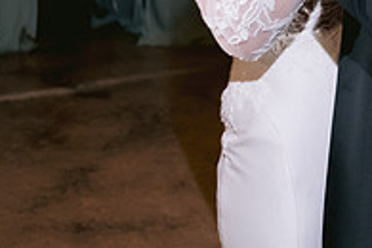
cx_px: 496
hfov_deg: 18.2
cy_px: -119
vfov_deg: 12.5
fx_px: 1075
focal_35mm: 104
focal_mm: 35
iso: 1600
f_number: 3.2
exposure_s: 1/125
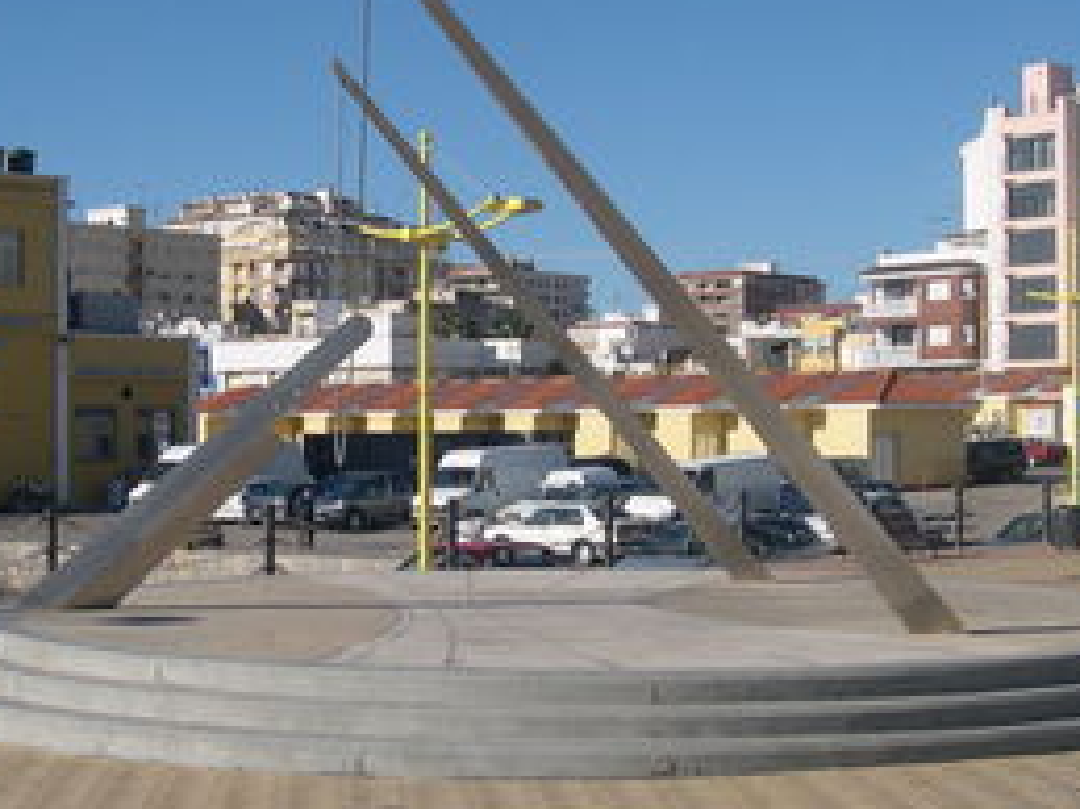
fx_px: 2245
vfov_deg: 20.4
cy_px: 409
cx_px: 496
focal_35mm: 72
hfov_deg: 27.0
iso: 100
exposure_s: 1/305
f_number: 7.6
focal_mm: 8
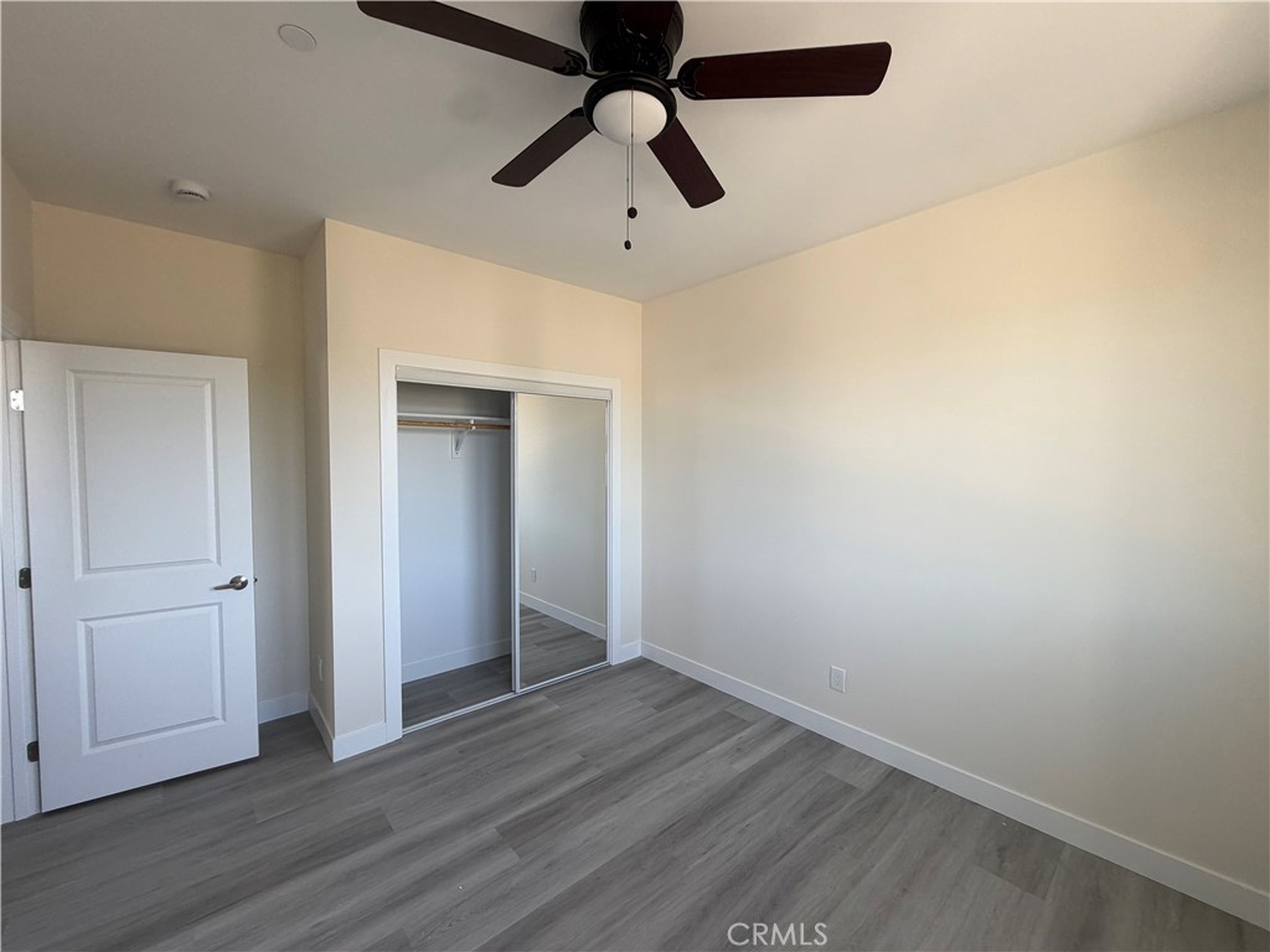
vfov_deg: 85.7
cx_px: 635
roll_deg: +0.1
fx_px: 514
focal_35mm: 14
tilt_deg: -1.3
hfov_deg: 102.1
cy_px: 476
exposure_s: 1/121
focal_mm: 2.22
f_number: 2.2
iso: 80
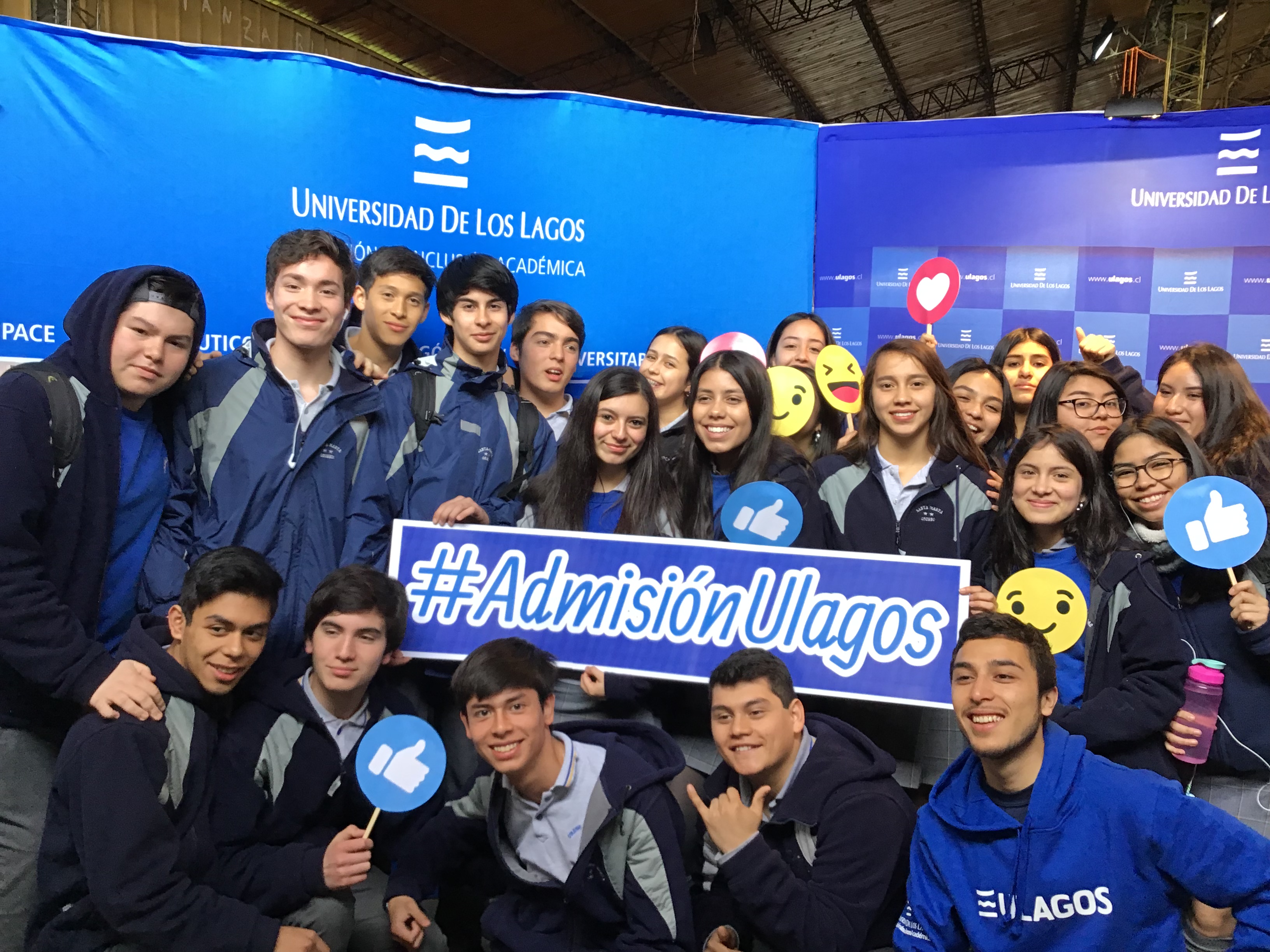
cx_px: 635
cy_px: 476
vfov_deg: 45.4
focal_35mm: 31
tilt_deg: -5.3
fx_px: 1137
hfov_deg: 58.4
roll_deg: -2.6
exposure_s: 1/33
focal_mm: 3.3
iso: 64
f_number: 2.4
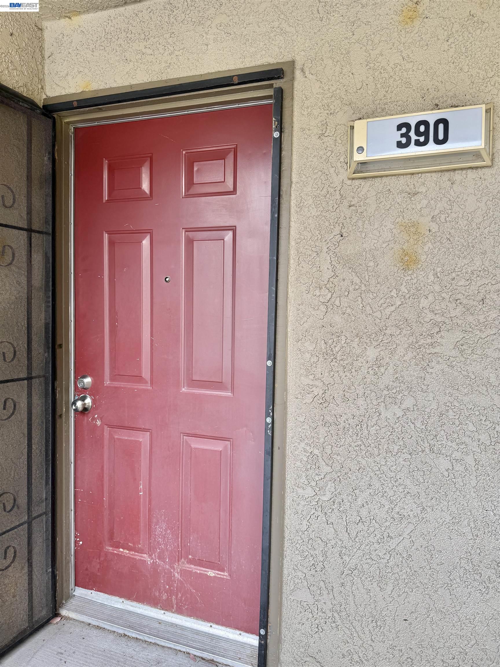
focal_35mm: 24
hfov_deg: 56.8
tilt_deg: -2.2
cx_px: 250
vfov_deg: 71.6
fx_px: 462
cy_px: 334
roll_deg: -1.4
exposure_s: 1/121
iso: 50
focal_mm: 6.76
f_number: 1.78
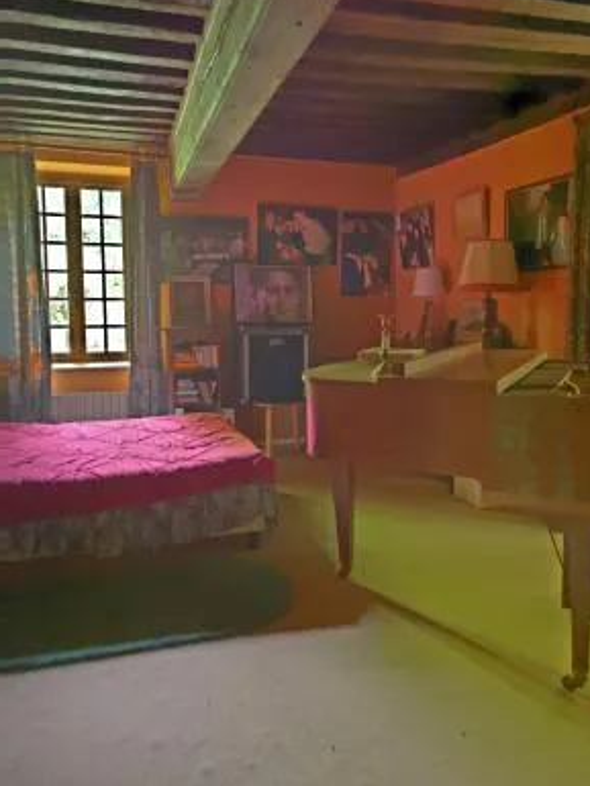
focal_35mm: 27
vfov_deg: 65.3
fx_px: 613
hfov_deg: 51.4
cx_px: 298
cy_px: 380
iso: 500
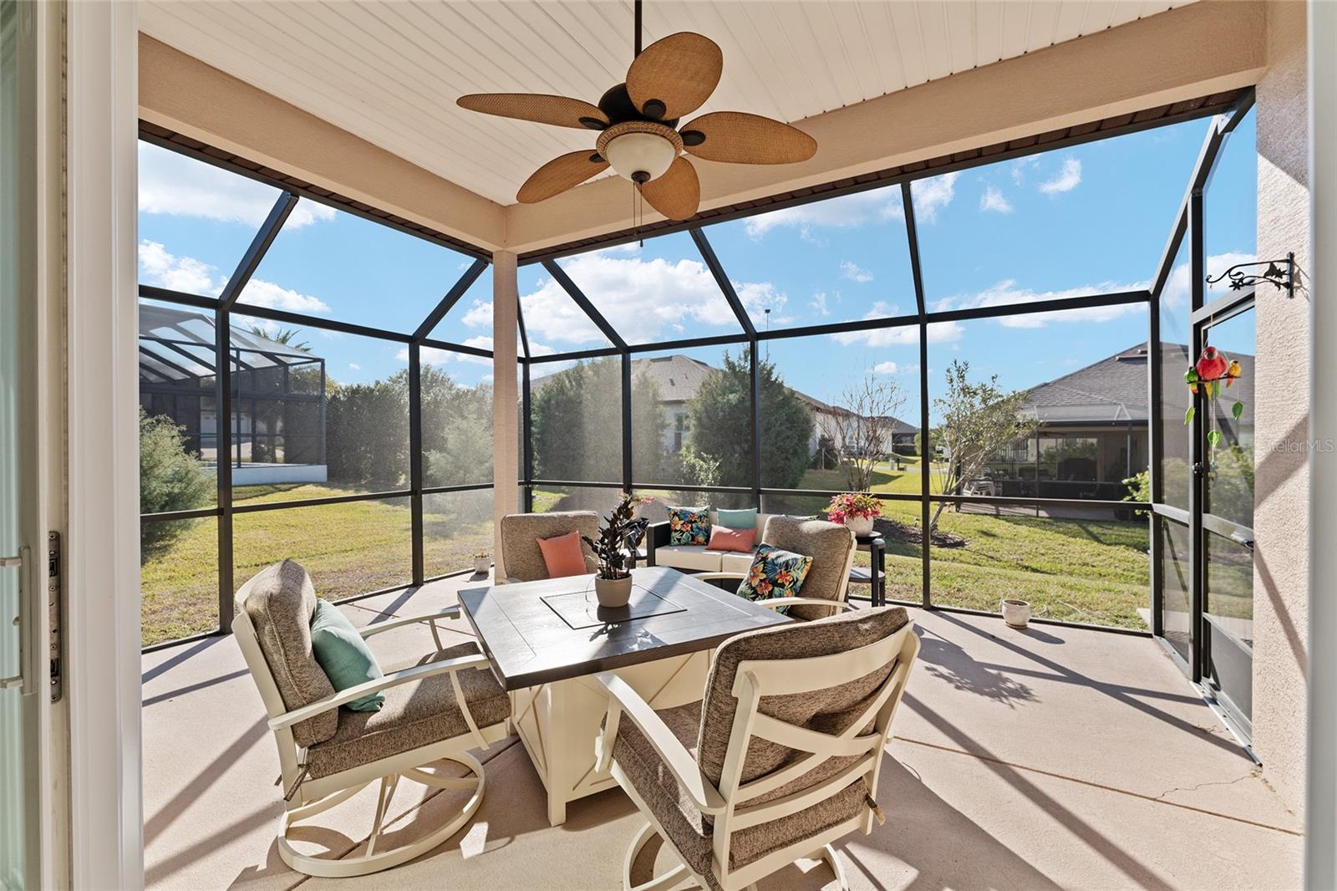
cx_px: 668
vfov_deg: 77.3
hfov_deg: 100.4
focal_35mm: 15
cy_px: 446
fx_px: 557
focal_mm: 15
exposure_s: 1/200
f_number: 8
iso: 100
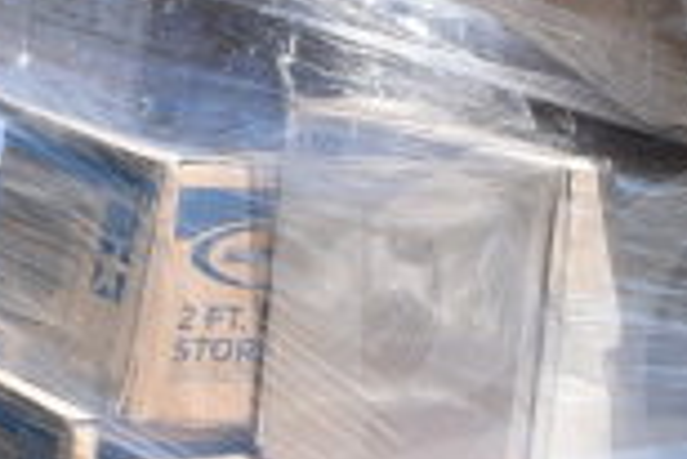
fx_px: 3915
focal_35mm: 205
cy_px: 510
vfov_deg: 6.7
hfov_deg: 10.0
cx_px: 651
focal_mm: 23
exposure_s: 1/250
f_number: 8
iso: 200
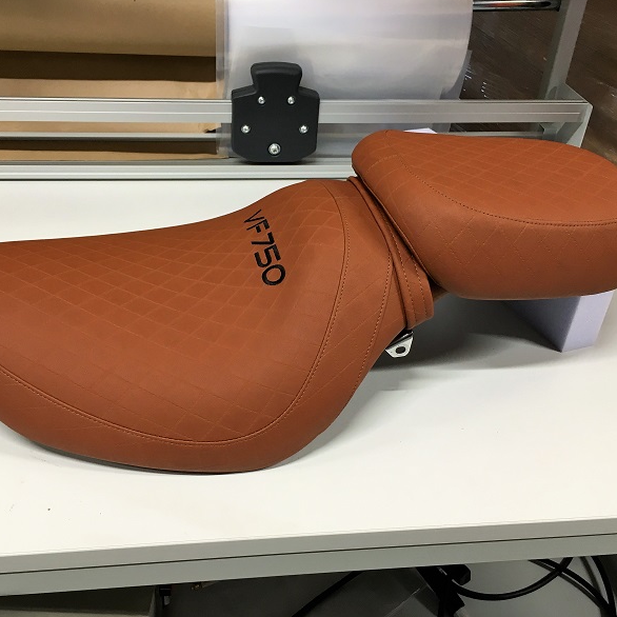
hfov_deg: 47.2
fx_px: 706
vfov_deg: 47.2
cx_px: 282
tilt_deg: -34.2
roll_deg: -2.6
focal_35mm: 35
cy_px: 311
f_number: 2.2
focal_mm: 4.15
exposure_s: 1/33
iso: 80
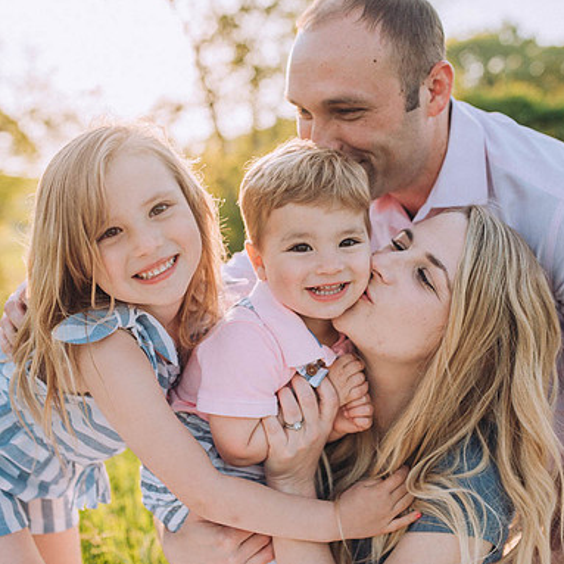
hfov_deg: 37.5
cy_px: 282
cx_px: 297
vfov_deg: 37.6
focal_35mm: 45
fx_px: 830
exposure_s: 1/2500
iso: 200
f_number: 2.5
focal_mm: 35
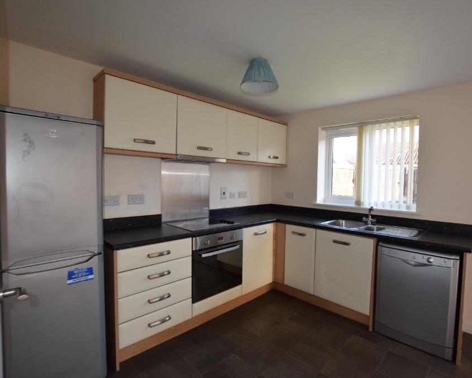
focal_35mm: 17
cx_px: 264
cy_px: 190
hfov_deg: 89.3
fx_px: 237
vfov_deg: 77.0
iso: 800
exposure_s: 1/125
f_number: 5.6
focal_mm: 10
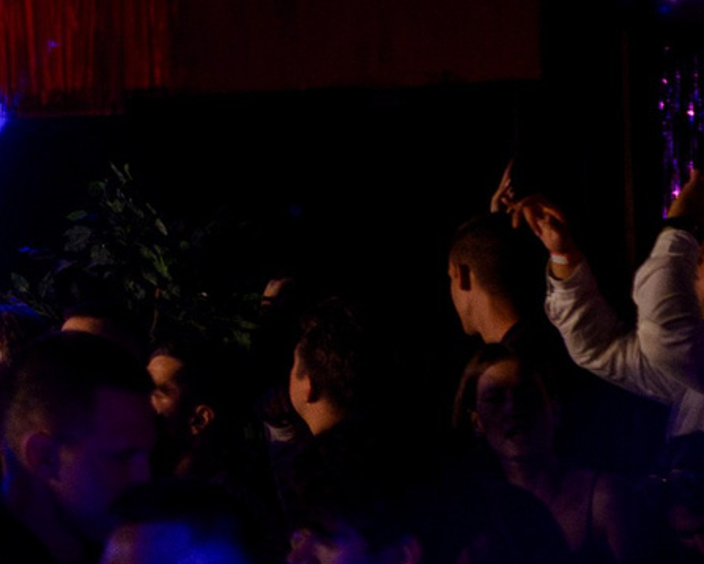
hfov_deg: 9.9
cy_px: -65
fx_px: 3919
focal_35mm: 188
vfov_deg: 8.2
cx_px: -384
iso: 6400
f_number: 1.8
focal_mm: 35
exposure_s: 1/320
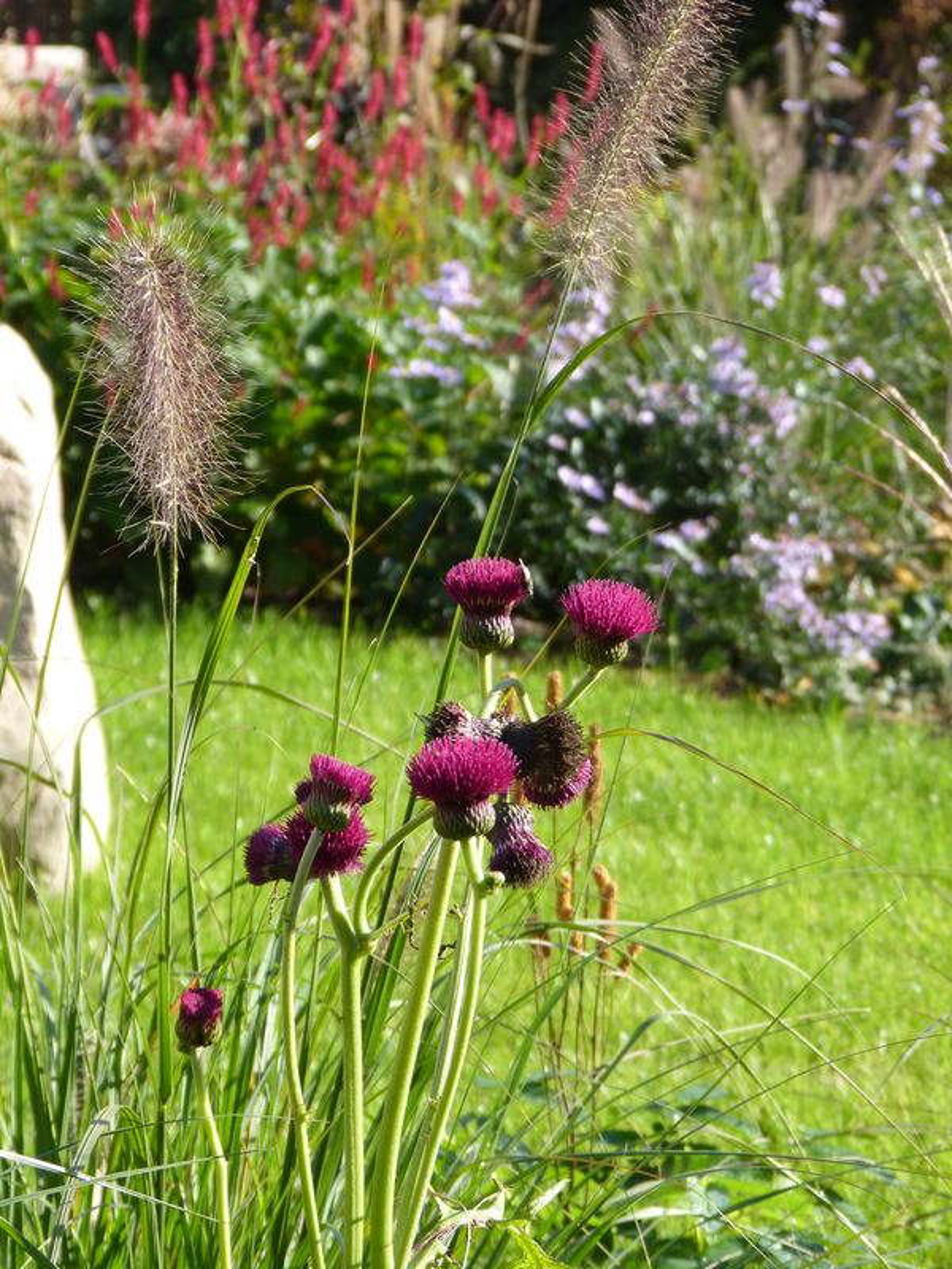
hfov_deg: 14.9
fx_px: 3630
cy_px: 634
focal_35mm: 99
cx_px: 476
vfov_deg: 19.8
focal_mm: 17.9
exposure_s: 1/250
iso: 100
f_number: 4
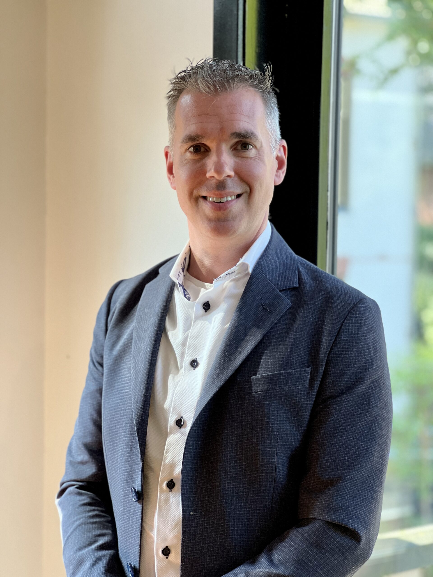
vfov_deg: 25.3
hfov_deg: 19.1
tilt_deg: -4.0
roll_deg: -0.9
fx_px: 1284
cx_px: 216
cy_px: 288
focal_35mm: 77
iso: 250
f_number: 2.8
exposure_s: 1/94
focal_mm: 9
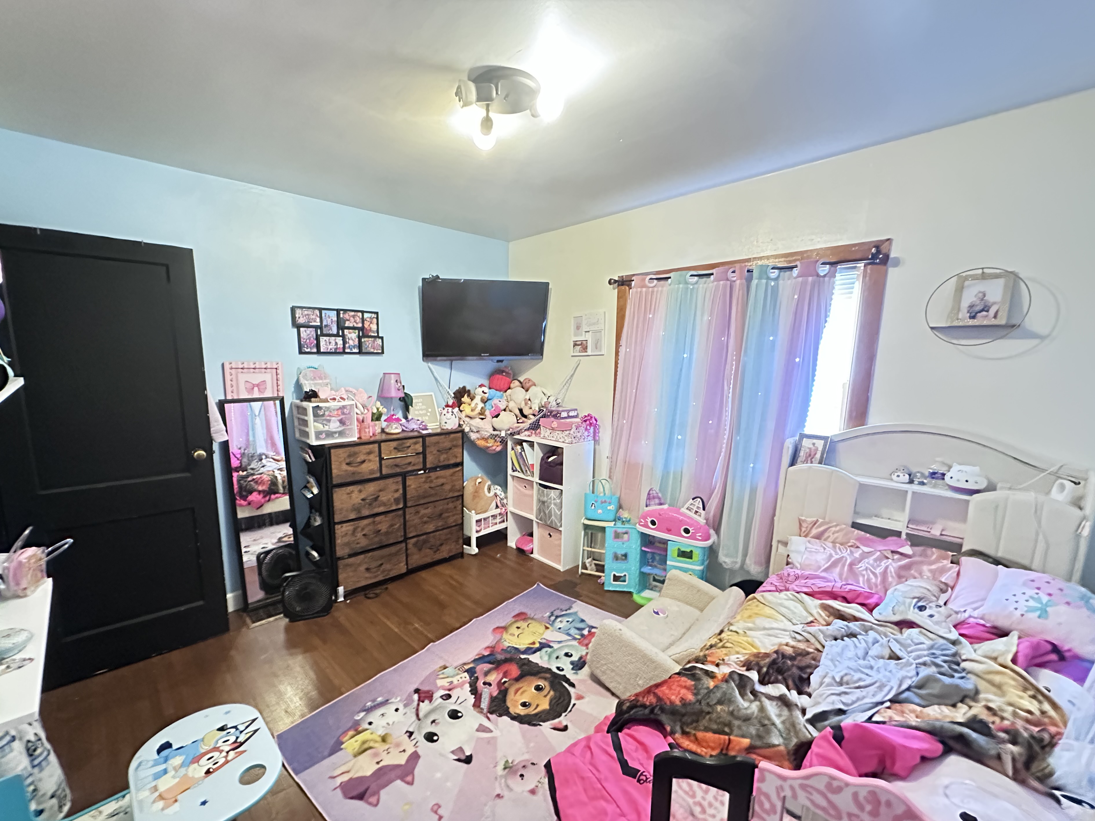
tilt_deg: -9.1
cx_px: 511
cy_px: 440
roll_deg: -0.2
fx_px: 474
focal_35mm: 15
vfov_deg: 81.6
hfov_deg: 98.0
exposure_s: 1/30
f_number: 2.2
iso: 1600
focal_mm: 2.22
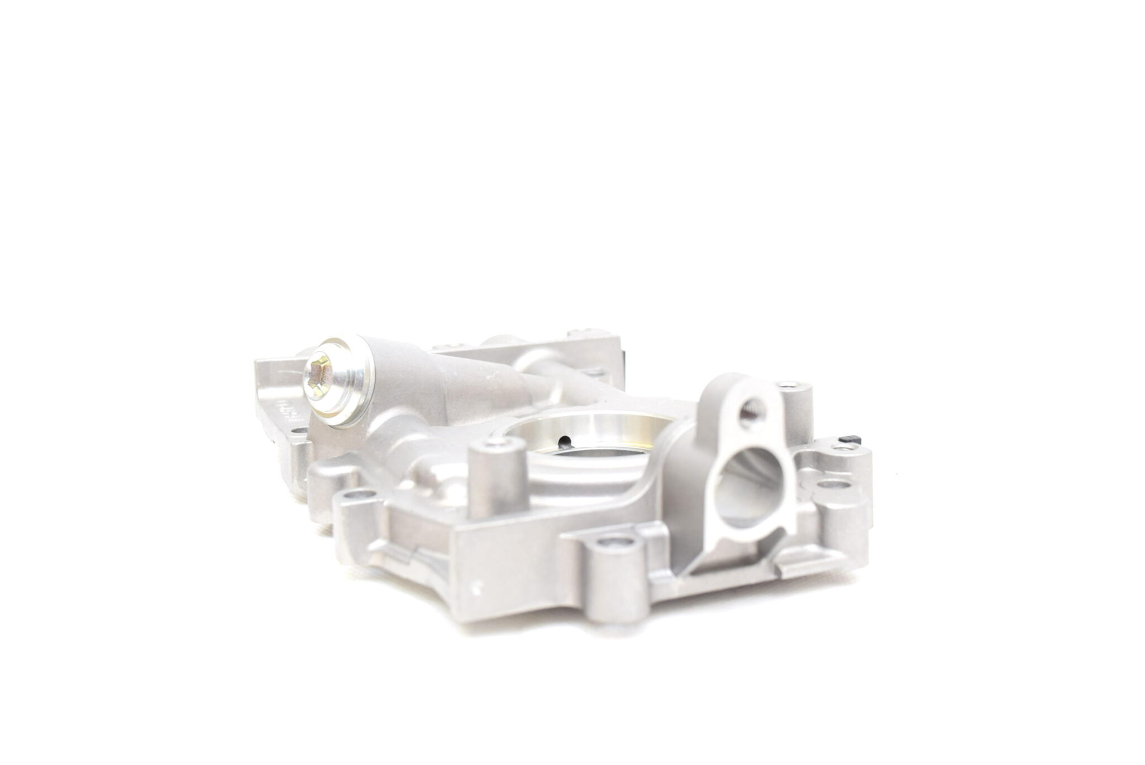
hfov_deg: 49.5
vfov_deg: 34.3
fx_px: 1241
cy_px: 382
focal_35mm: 39
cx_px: 572
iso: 400
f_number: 5.6
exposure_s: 1/125
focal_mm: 26
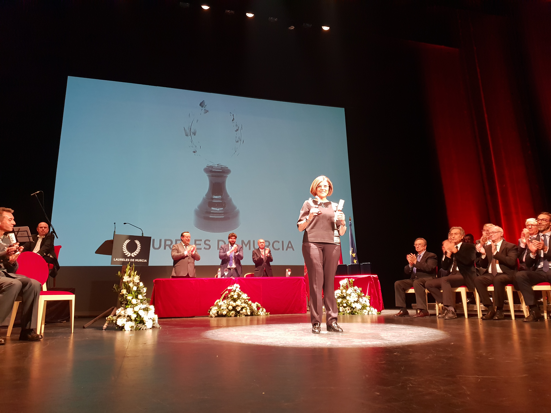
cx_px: 276
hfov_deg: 67.3
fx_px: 414
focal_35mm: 26
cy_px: 206
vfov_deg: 53.1
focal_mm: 4.3
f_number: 1.5
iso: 250
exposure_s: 1/33
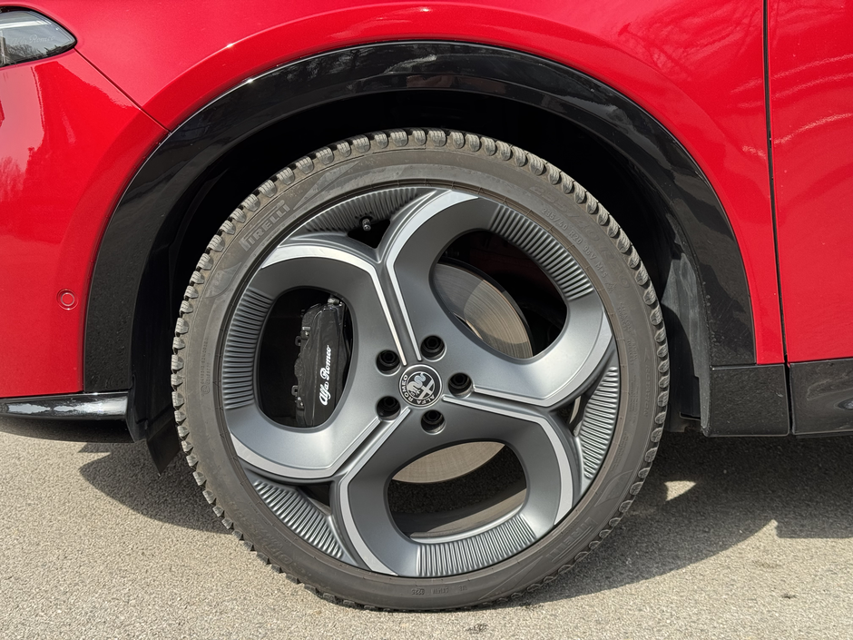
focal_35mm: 48
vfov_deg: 30.3
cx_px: 426
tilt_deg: -9.4
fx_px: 1183
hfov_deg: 39.7
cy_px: 320
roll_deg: +0.4
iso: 64
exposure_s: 1/430
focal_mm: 6.76
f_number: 1.78
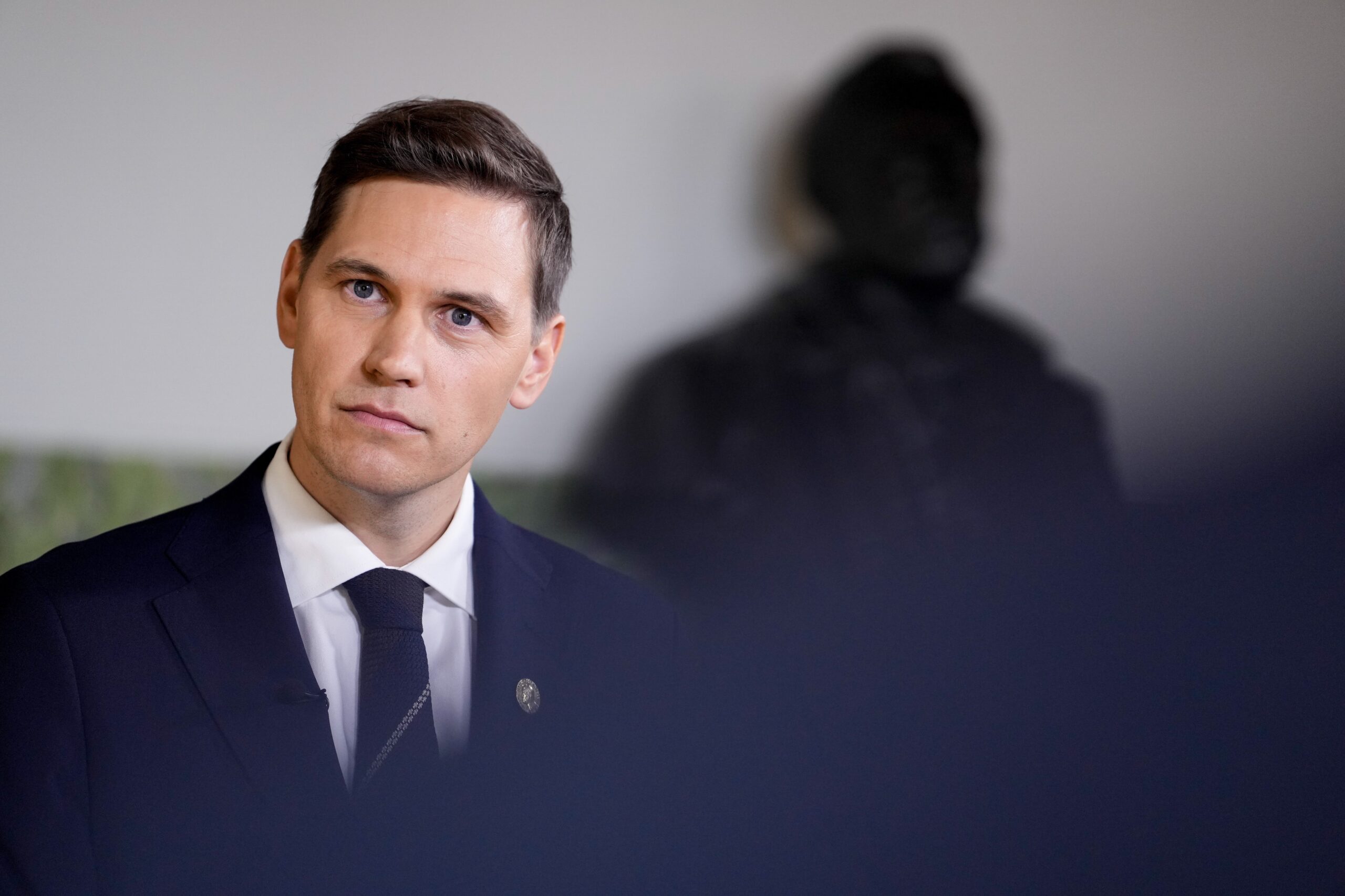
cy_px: 448
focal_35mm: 200
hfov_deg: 10.3
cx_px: 672
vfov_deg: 6.9
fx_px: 7472
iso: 1600
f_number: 2.8
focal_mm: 200
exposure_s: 1/1000
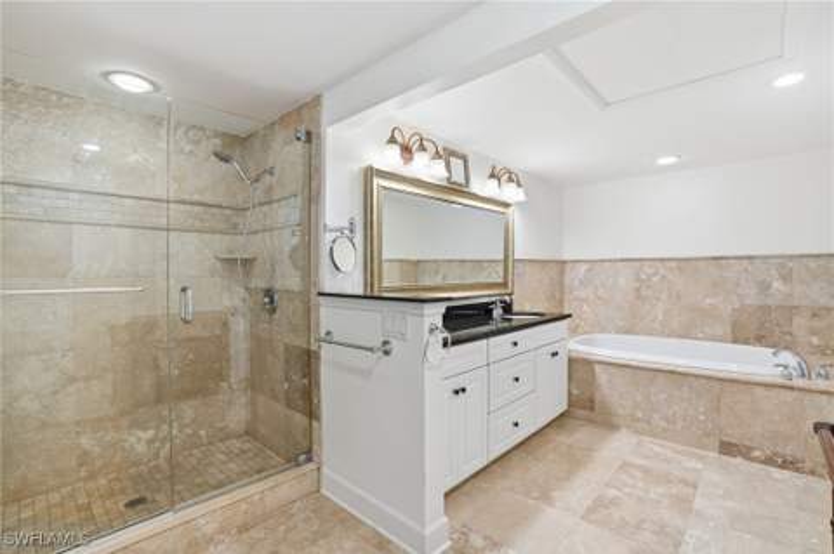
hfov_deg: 96.8
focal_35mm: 16
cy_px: 277
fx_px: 370
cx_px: 417
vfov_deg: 73.6
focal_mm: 16
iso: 400
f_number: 9
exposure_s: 1/60
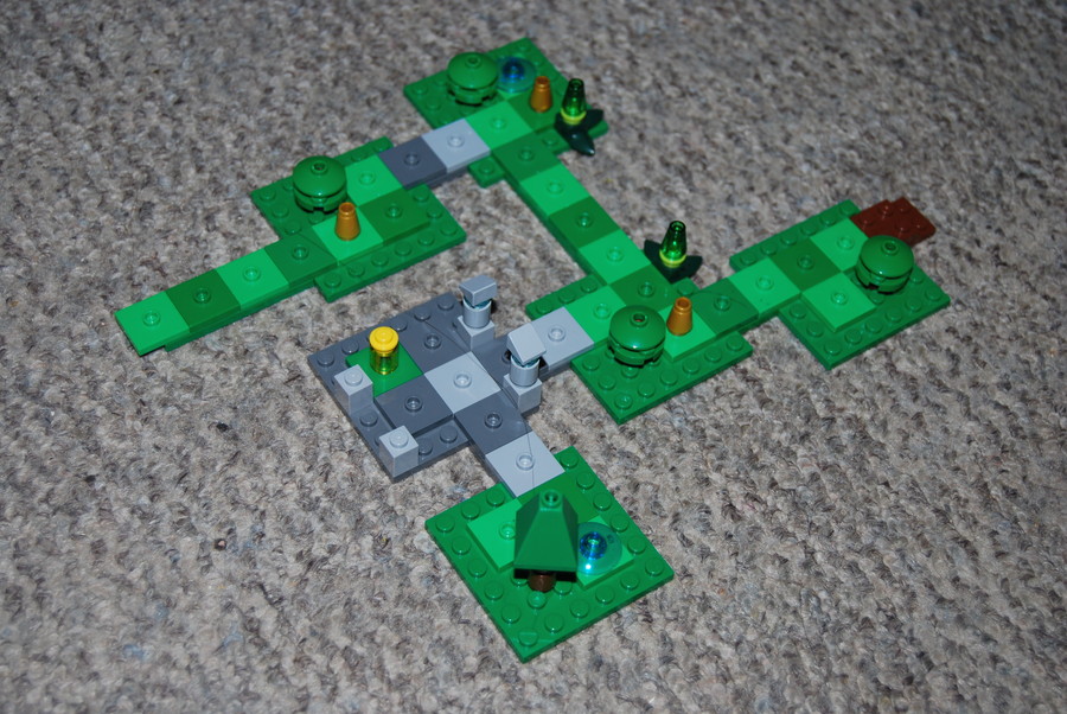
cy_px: 357
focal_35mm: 57
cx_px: 534
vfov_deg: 23.8
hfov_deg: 35.0
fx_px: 1691
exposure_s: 1/60
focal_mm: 38
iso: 200
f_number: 5
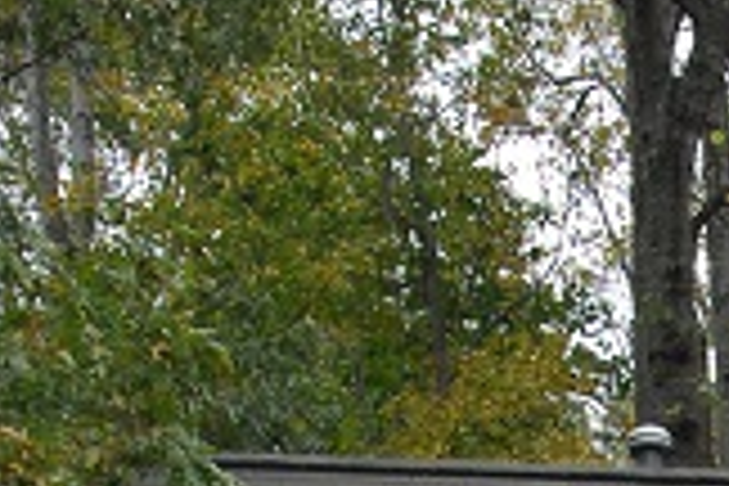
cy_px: 1132
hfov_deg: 8.1
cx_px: 1001
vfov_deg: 5.3
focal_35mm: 250
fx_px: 5062
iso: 200
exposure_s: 1/160
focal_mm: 30
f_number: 6.3
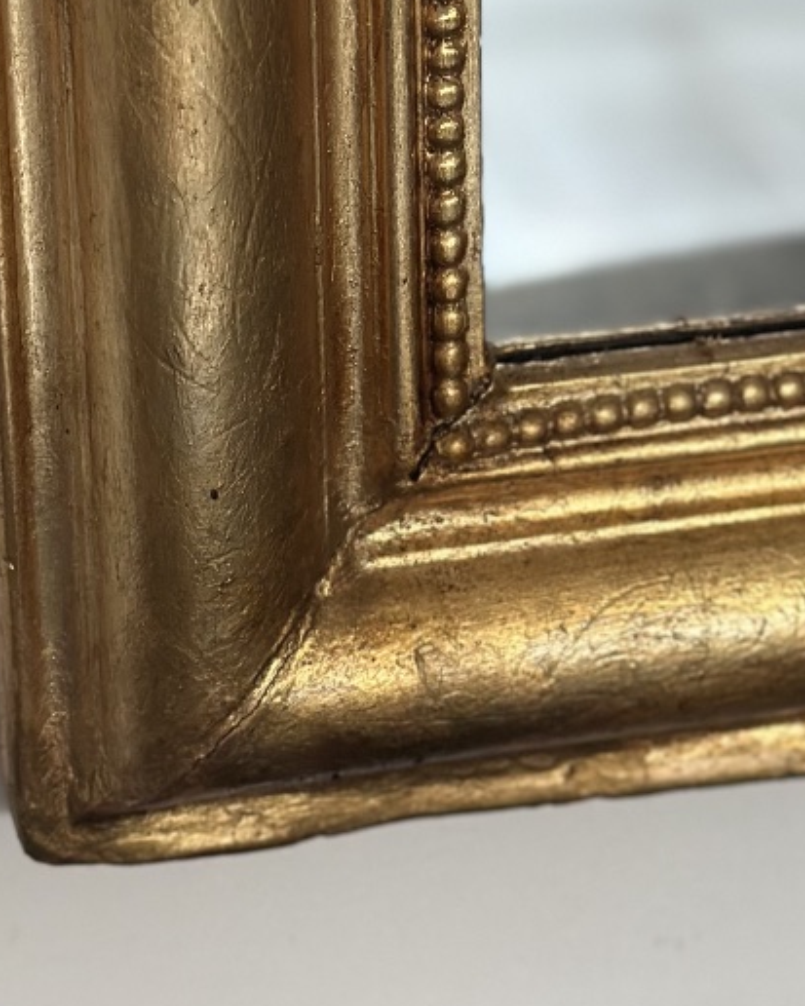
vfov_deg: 17.2
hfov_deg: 14.1
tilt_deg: -16.8
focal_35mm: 109
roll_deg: +0.6
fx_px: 3245
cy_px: -41
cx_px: 413
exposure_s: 1/60
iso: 320
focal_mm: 6.86
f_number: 1.78
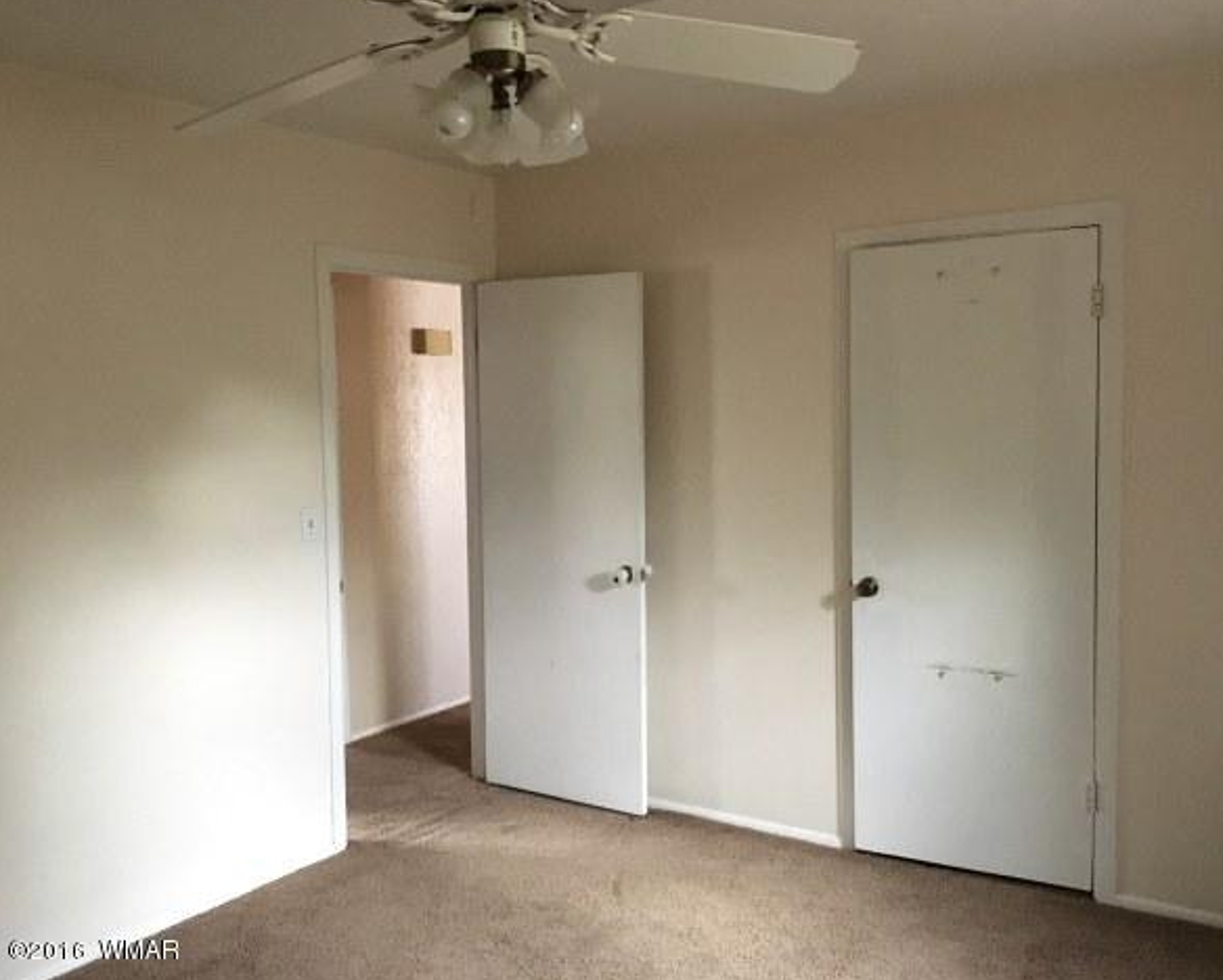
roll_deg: +1.6
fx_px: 1123
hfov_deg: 57.1
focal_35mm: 31
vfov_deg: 47.2
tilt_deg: -4.1
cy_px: 490
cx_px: 668
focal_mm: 4.15
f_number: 2.2
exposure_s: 1/17
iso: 640
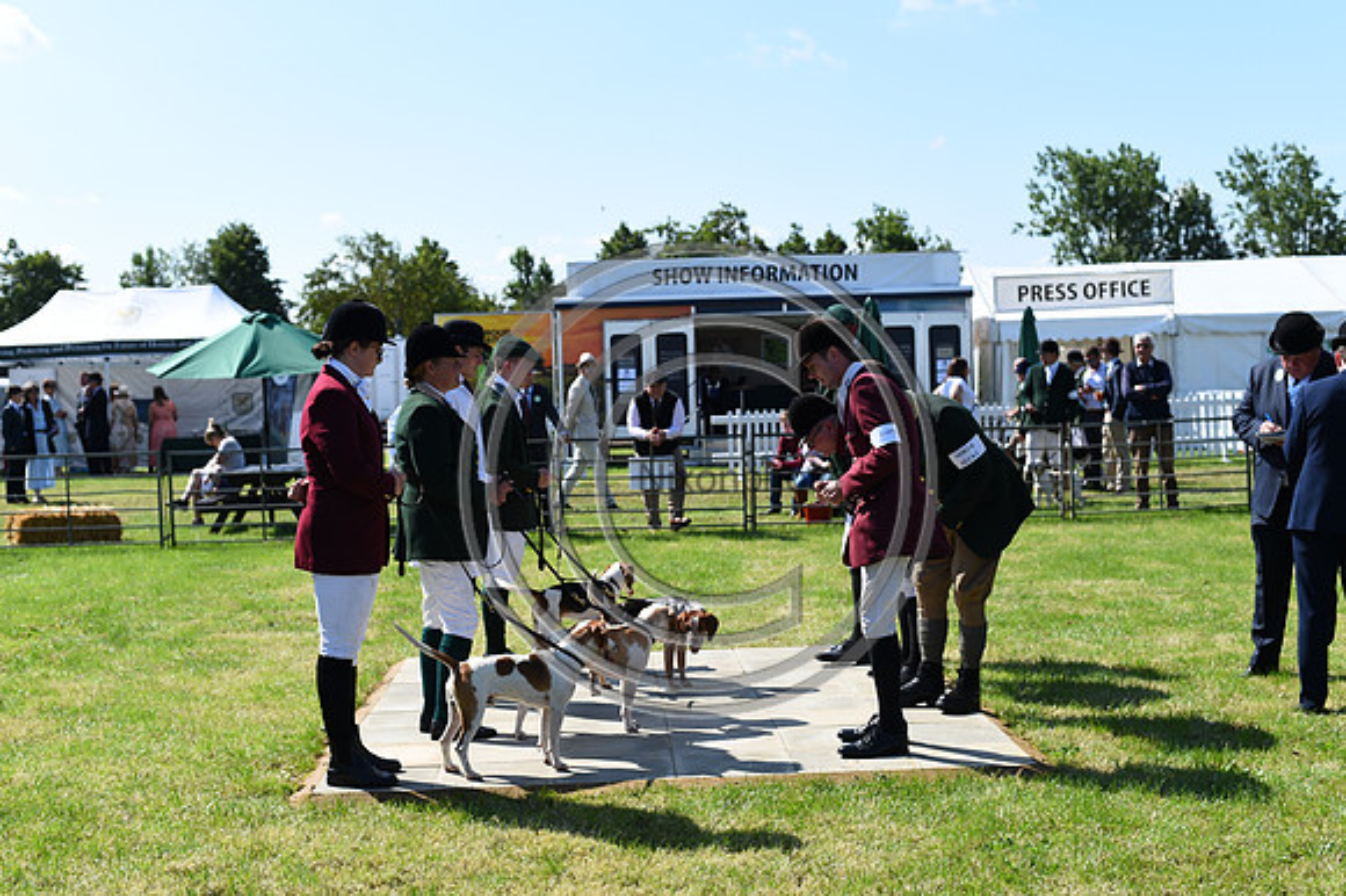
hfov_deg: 39.6
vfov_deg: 27.0
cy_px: 448
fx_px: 1868
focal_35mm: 50
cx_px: 673
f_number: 5.6
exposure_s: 1/1250
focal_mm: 50
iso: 220
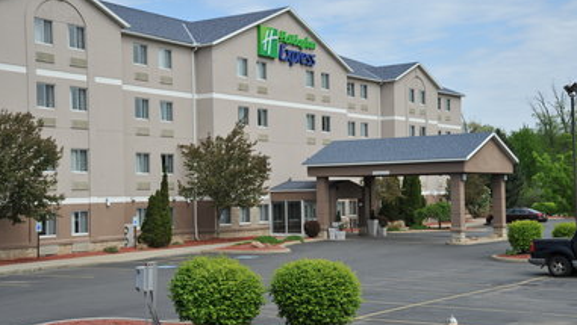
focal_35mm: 58
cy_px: 172
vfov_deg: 20.8
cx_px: 288
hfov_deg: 36.0
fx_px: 888
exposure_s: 1/500
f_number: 11
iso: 400
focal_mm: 55
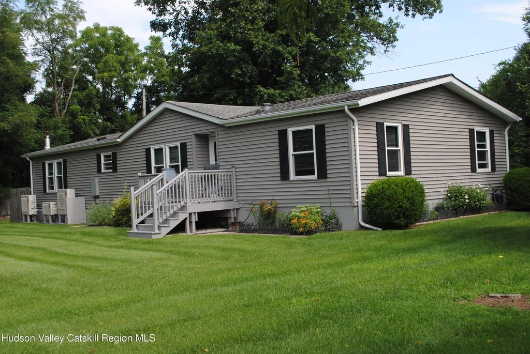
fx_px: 575
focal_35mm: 39
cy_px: 177
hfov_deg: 49.5
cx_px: 265
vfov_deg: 34.3
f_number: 7.1
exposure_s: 1/200
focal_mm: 26
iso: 100
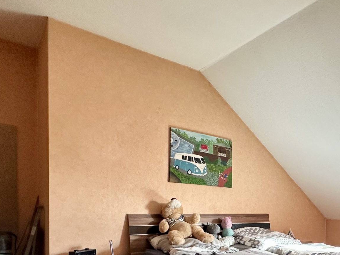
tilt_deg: -2.3
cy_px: 217
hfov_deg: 54.6
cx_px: 269
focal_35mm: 31
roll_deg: -1.6
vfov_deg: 42.6
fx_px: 304
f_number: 2.2
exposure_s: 1/99
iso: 160
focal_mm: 2.22
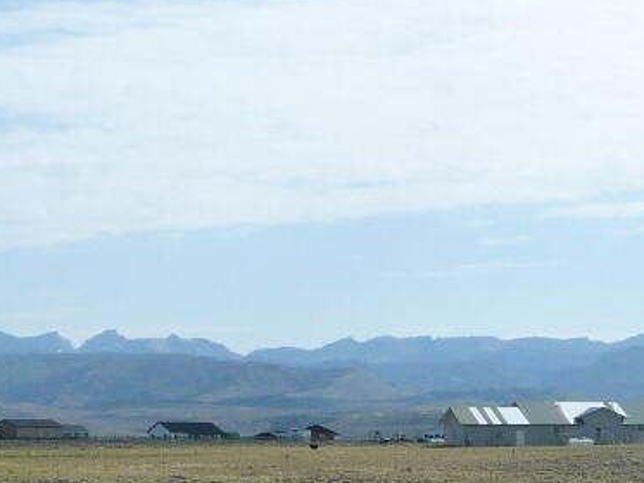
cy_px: 476
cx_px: 295
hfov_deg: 16.4
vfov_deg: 12.2
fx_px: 2233
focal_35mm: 120
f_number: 8
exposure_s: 1/320
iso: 100
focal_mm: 4.7
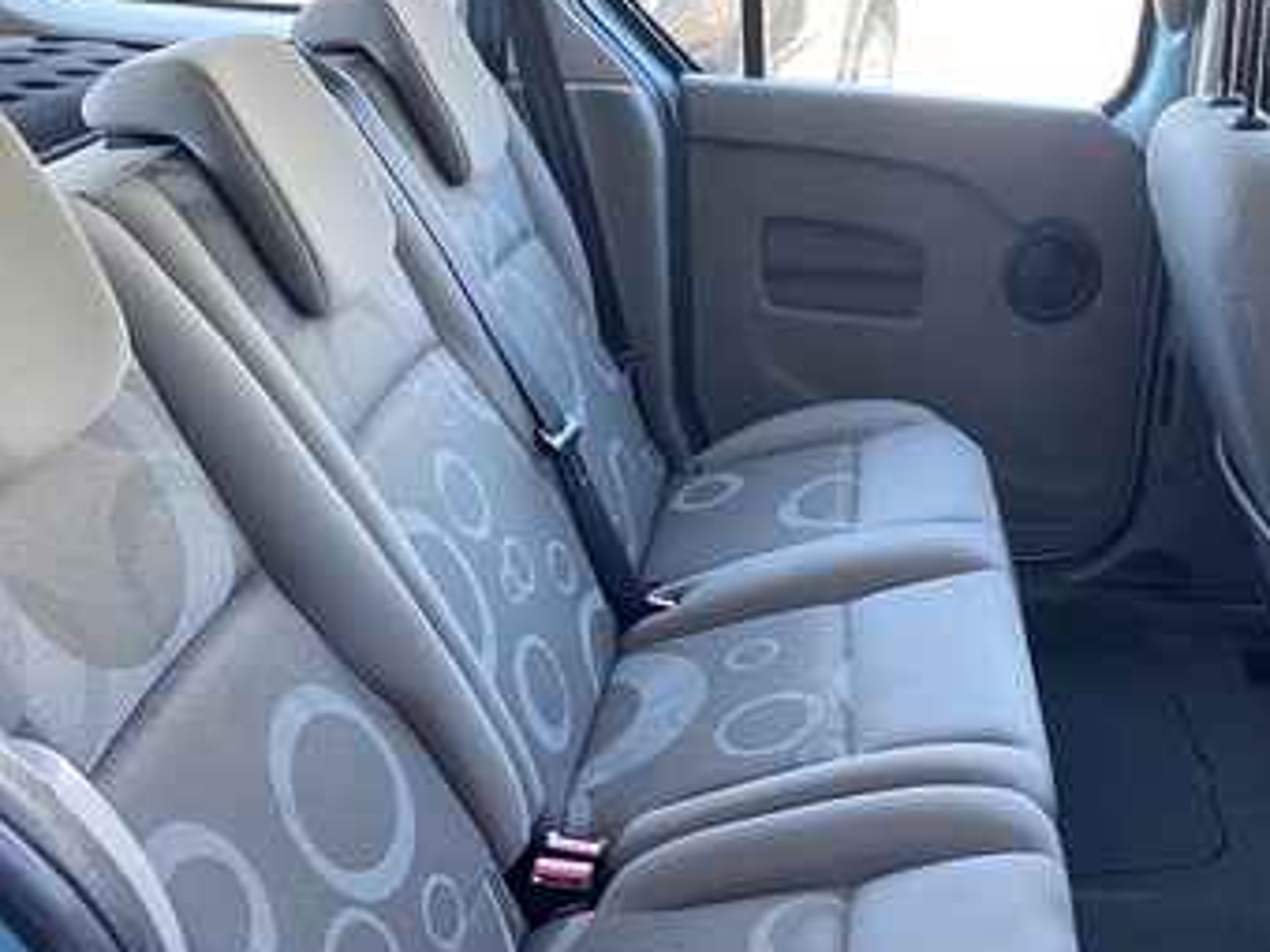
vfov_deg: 36.5
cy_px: 633
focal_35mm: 39
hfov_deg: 46.8
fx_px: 1431
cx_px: 889
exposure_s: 1/60
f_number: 1.8
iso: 125
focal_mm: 4.25
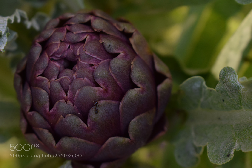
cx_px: 126
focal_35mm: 82
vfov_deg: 16.5
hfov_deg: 24.6
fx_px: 577
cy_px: 84
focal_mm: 55
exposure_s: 1/125
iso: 400
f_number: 7.1
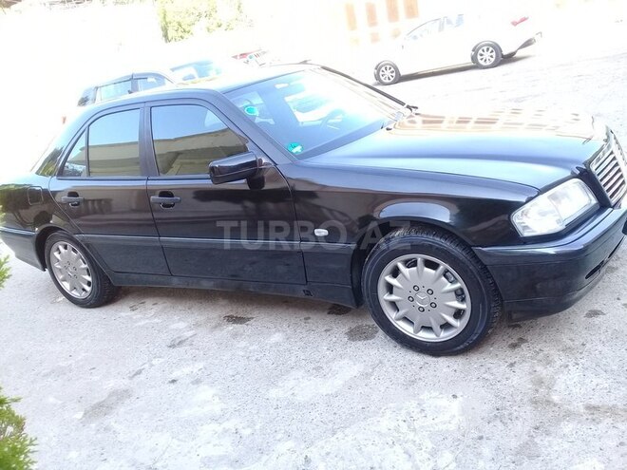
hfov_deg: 58.4
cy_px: 235
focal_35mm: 31
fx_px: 562
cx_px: 314
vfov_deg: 45.4
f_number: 2.2
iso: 64
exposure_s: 1/100
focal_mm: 3.3
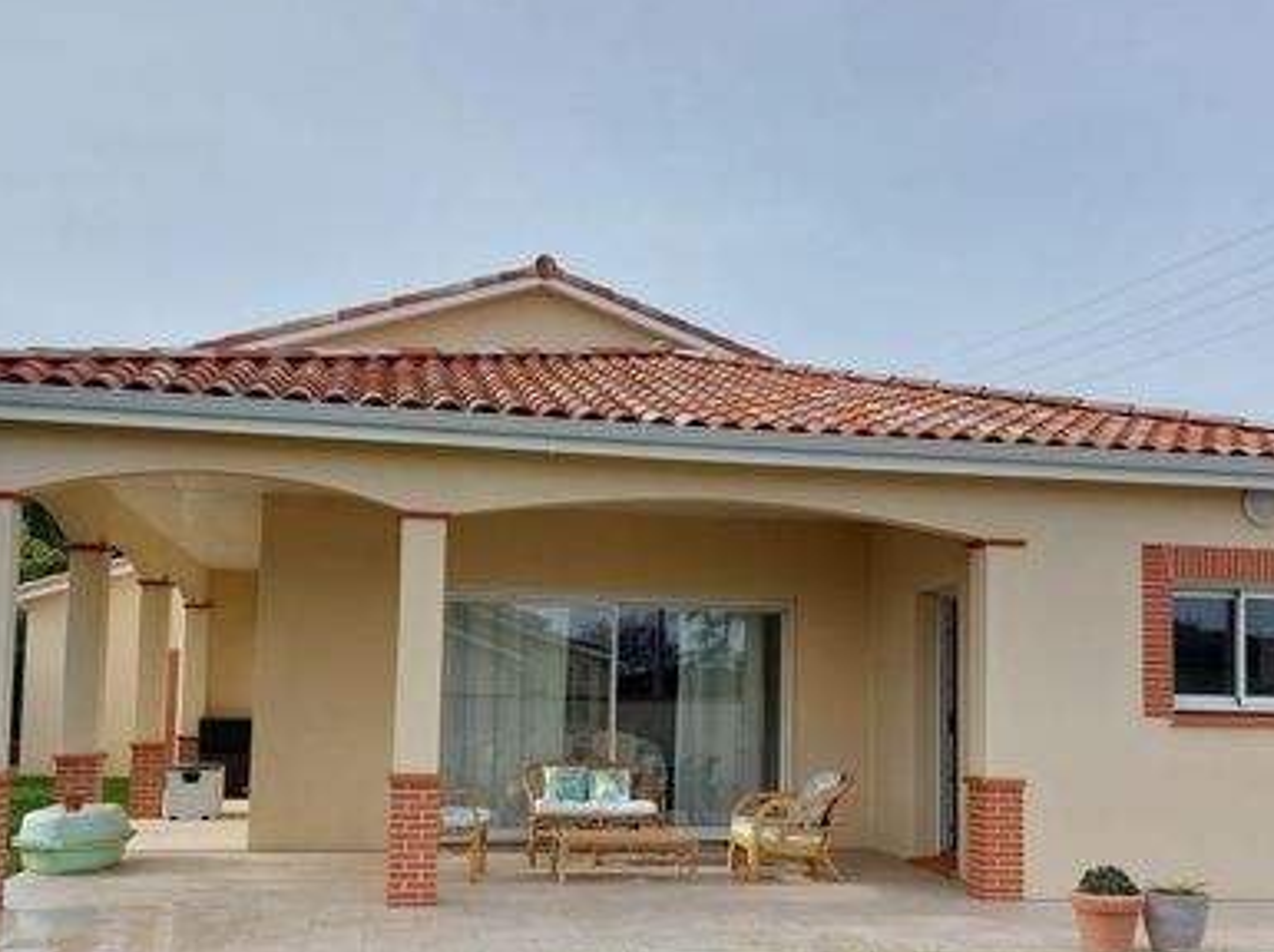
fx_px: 1434
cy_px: 598
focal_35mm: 39
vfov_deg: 36.5
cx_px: 688
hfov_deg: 47.9
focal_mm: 5.23
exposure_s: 1/723
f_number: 1.8
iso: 25
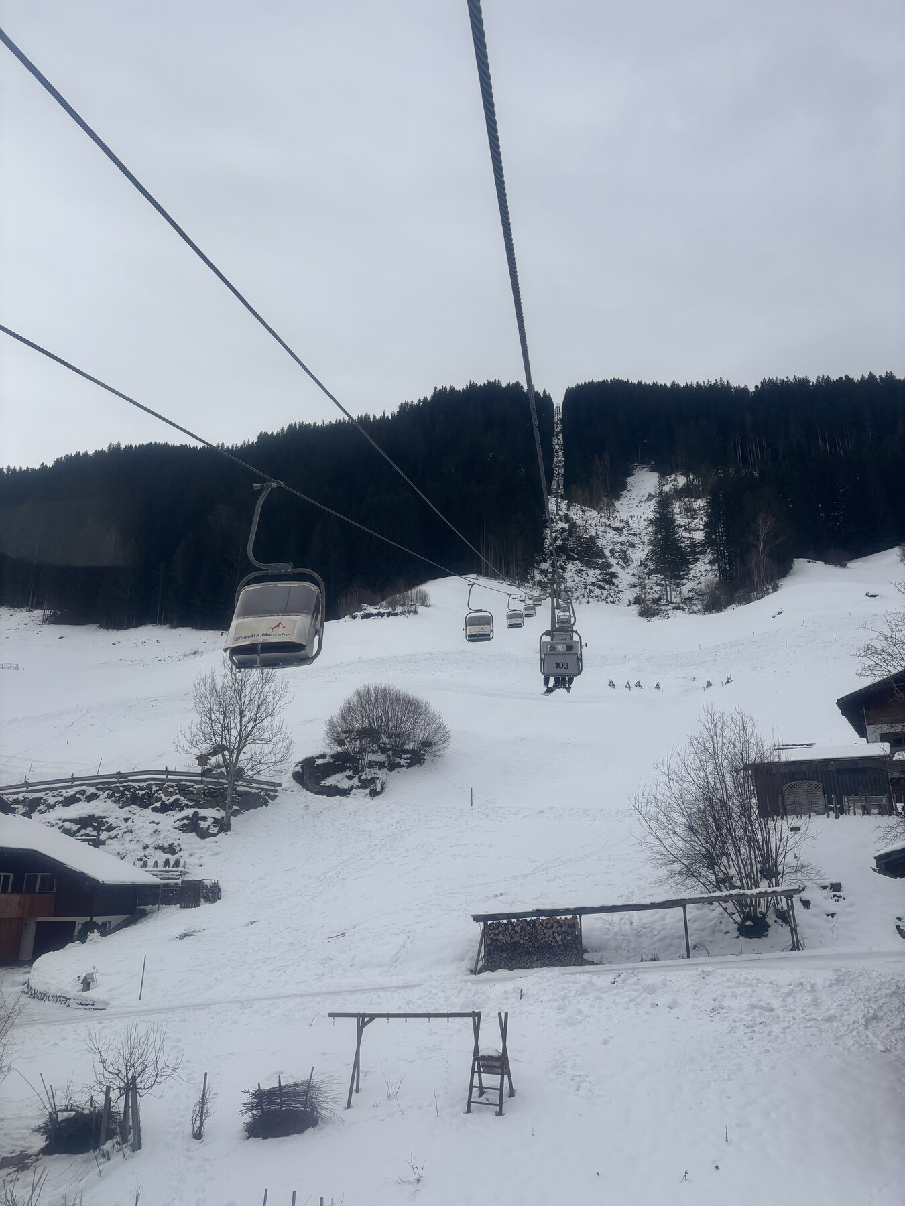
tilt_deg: +19.7
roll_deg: -2.3
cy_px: 603
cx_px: 452
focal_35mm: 26
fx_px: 906
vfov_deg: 67.3
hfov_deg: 53.1
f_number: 1.6
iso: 50
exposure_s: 1/584
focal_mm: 5.96
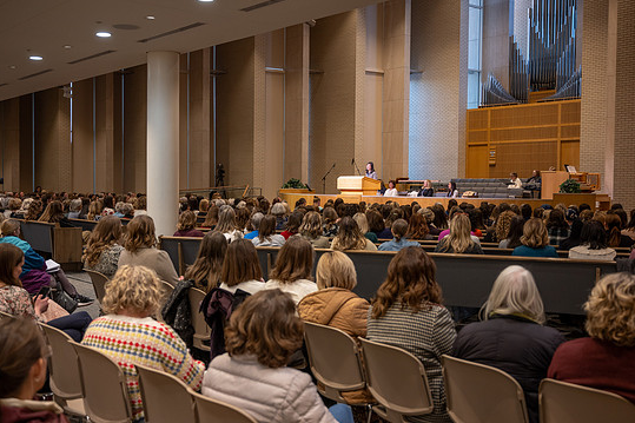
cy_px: 217
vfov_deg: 31.9
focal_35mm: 42
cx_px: 328
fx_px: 741
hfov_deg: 46.4
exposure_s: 1/60
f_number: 4
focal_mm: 39
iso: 500
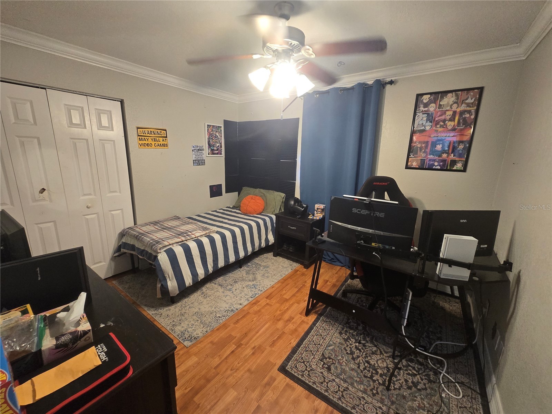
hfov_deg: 106.2
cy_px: 207
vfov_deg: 89.9
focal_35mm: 13
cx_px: 276
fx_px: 207
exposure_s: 1/60
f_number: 2.2
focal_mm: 2.2
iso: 320
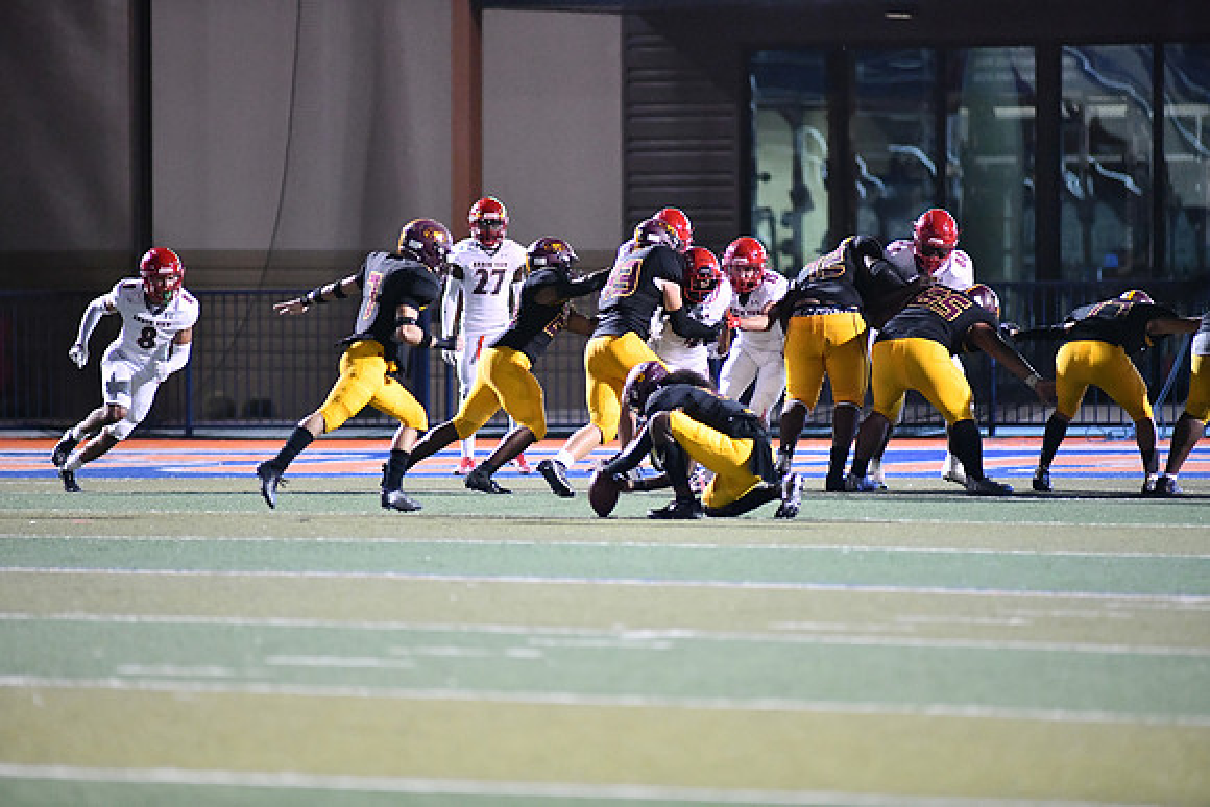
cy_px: 404
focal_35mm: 300
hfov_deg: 6.9
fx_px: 10085
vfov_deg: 4.6
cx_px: 605
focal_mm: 300
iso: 8000
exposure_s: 1/1000
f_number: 2.8
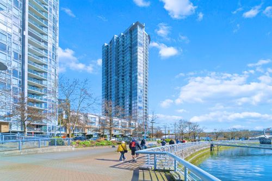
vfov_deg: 77.3
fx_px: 113
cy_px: 90
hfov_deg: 100.4
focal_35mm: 15
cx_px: 136
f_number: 9
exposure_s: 1/250
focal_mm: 10
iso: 100
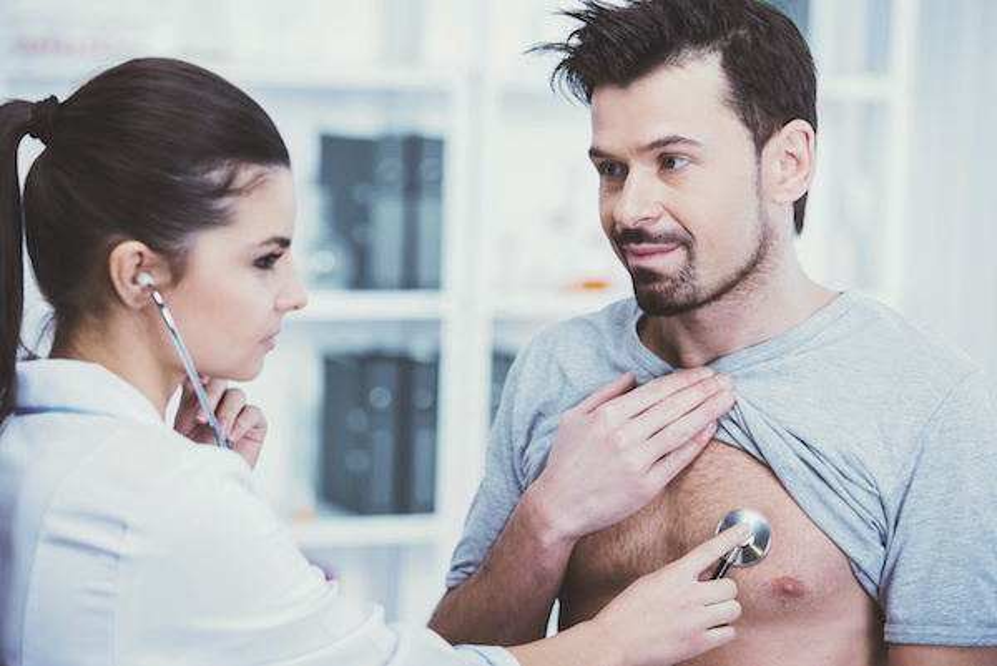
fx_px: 3603
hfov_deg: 15.8
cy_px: 333
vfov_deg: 10.6
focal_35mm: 130
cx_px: 498
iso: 200
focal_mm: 130
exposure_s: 1/100
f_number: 4
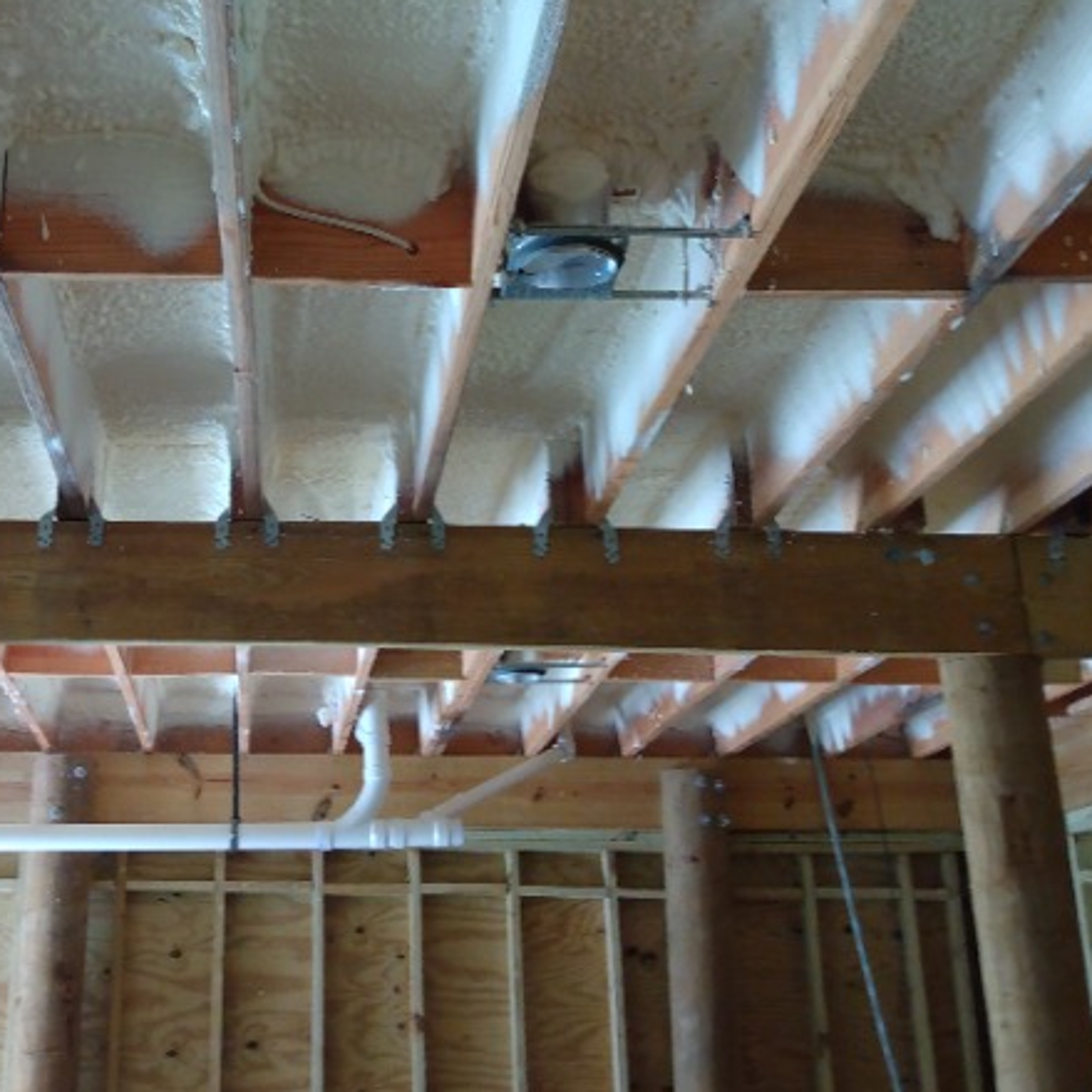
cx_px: 275
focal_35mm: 37
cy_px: 290
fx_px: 1321
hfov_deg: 43.5
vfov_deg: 43.7
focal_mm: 3.54
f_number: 2
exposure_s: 1/60
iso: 200
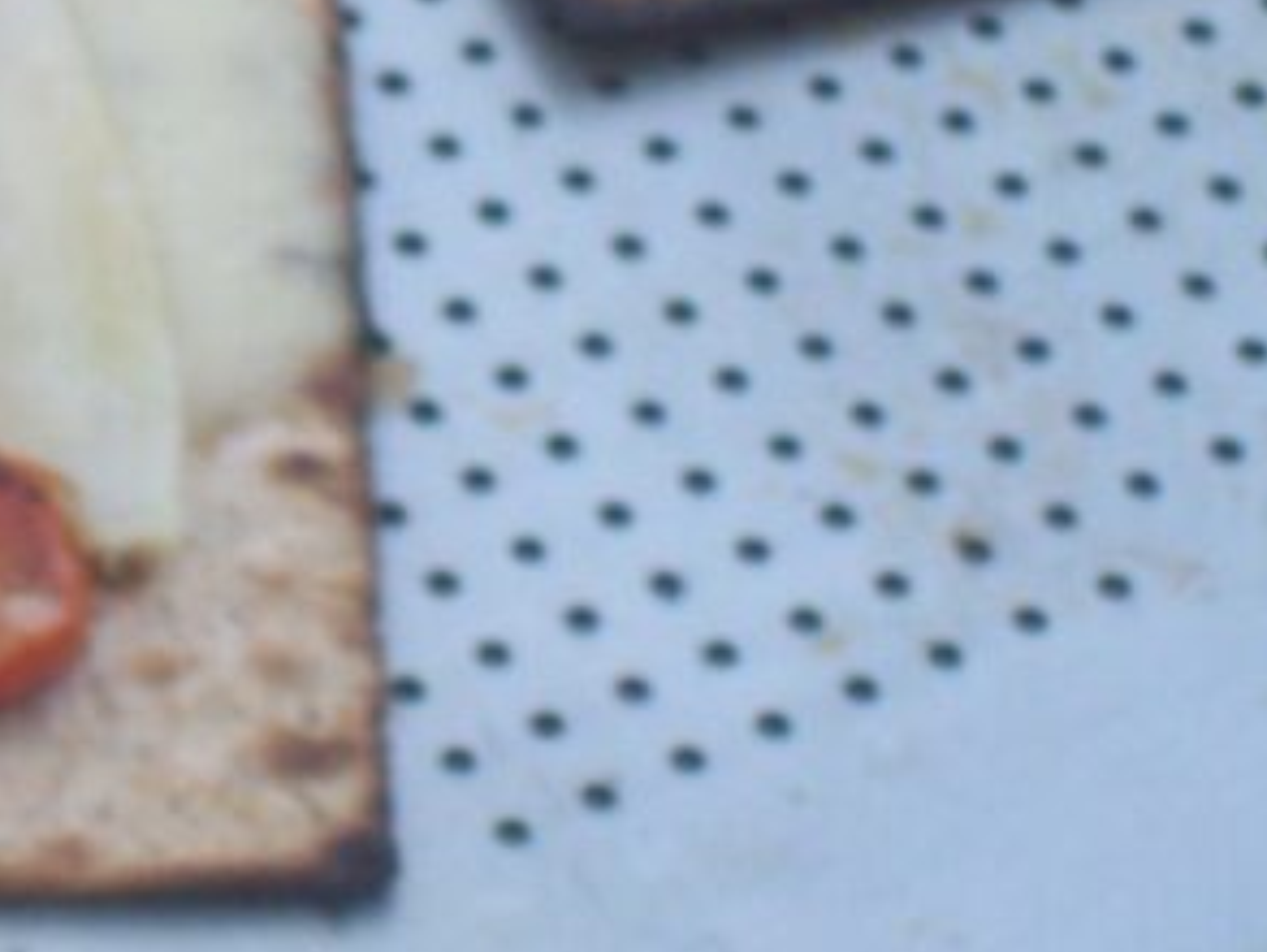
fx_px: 10802
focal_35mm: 295
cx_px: -147
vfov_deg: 5.0
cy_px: -208
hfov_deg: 6.7
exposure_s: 1/128
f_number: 4.8
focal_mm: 18
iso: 116
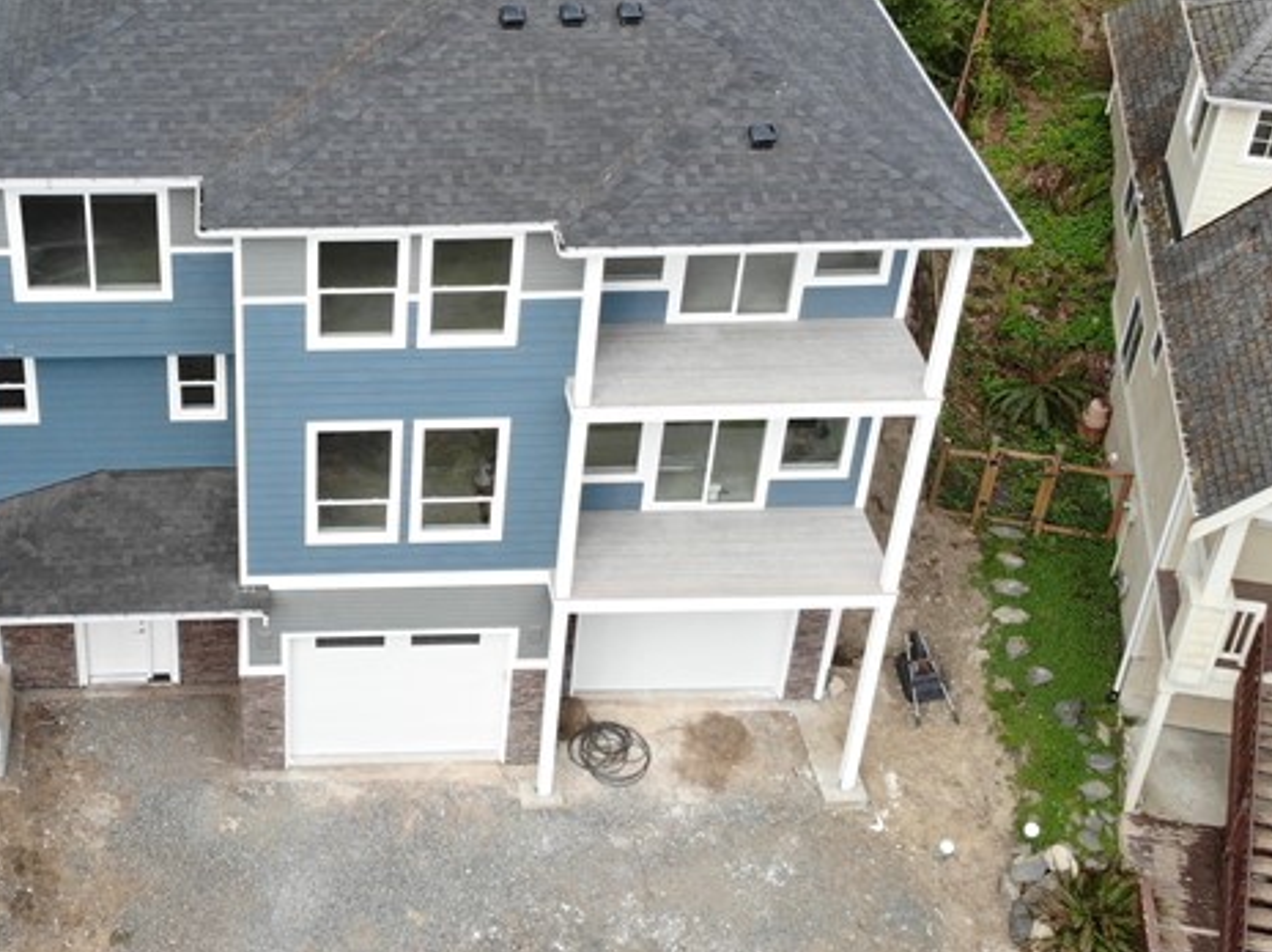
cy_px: 427
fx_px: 1946
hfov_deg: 35.4
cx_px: 315
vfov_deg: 27.5
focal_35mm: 53
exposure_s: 1/267
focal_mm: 4.5
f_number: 2.8
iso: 114
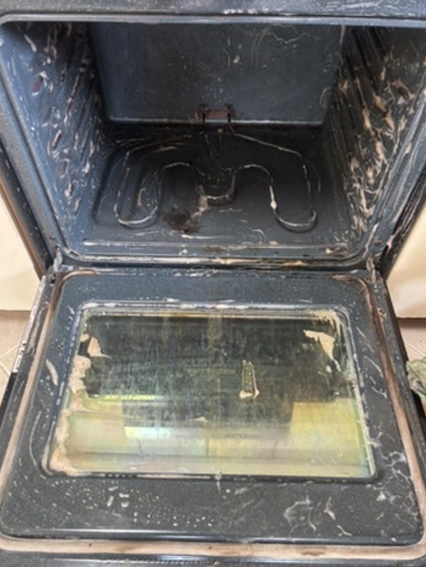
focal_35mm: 27
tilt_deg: -53.4
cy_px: 279
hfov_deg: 51.4
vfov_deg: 65.3
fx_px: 443
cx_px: 212
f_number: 1.6
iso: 320
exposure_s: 1/60
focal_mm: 5.96
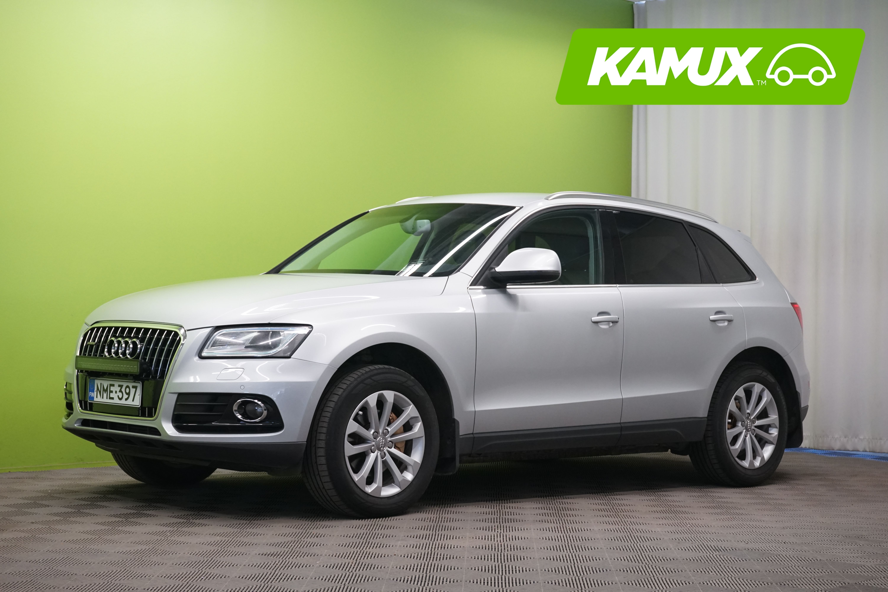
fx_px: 1727
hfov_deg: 28.8
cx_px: 444
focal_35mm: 70
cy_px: 296
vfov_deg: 19.5
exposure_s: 1/25
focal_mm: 70
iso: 2000
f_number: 9
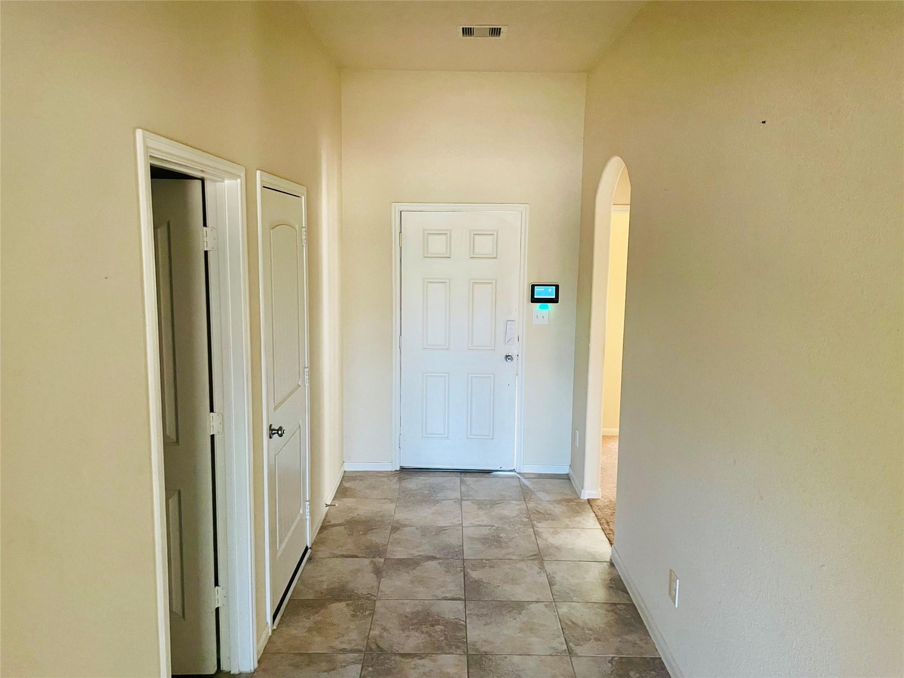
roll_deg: -0.5
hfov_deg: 67.3
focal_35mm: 26
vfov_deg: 53.1
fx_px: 679
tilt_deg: -7.7
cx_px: 452
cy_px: 339
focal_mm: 4.2
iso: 500
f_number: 1.6
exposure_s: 1/60
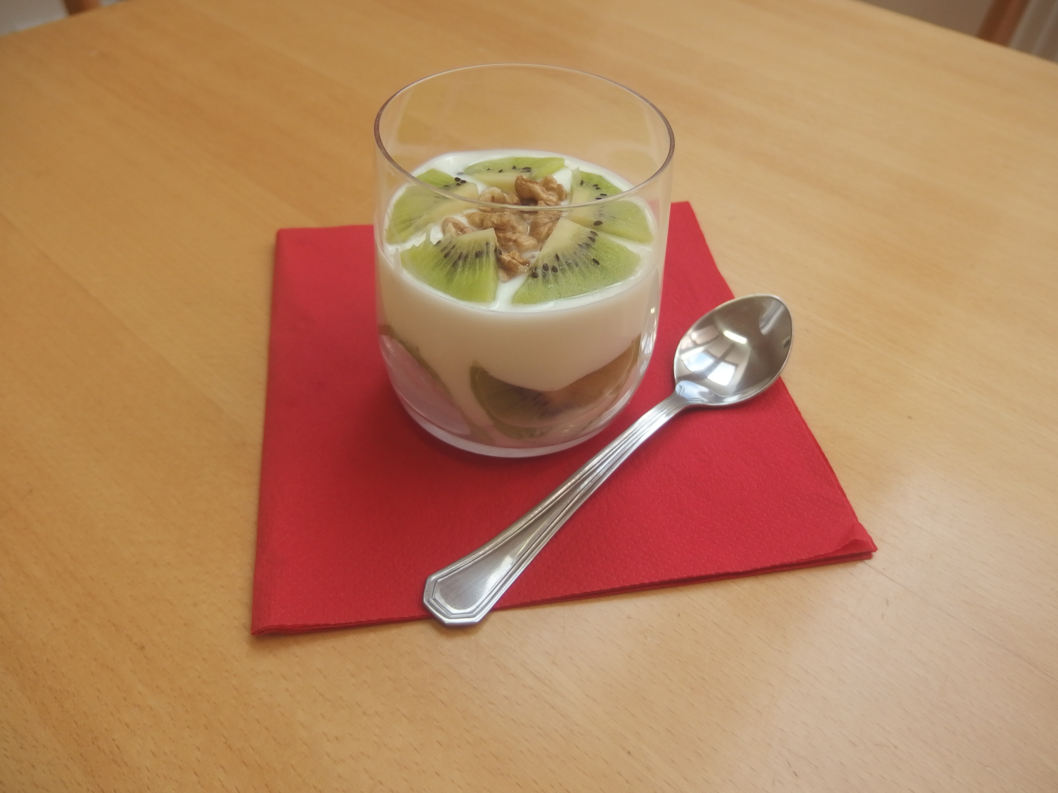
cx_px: 529
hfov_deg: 67.3
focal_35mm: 26
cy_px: 396
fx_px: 795
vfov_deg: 53.1
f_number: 1.8
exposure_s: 1/320
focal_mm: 4.7
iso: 100
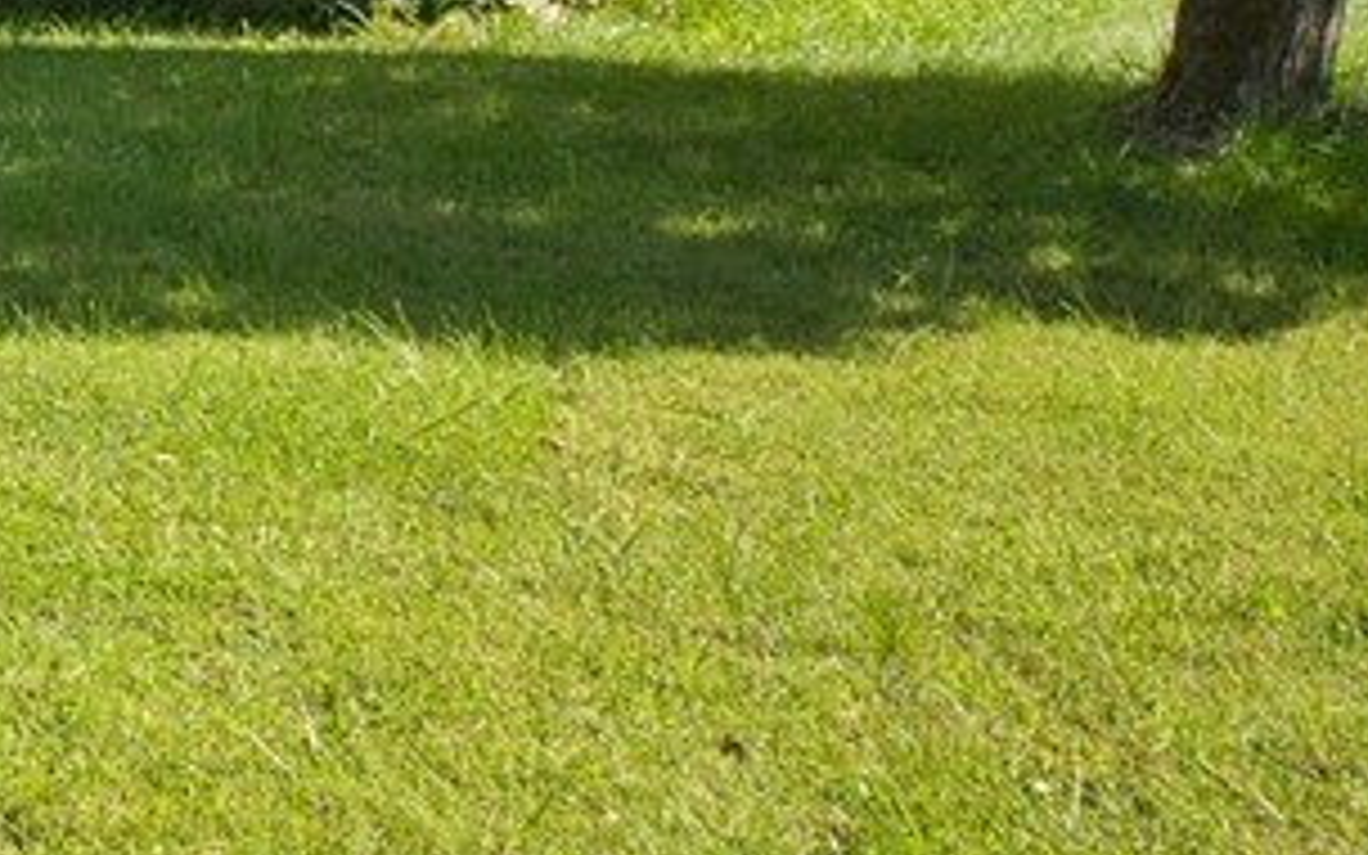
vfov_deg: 12.3
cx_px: -945
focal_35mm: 102
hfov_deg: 17.4
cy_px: -358
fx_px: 3803
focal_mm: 28
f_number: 10
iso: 100
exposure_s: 1/50
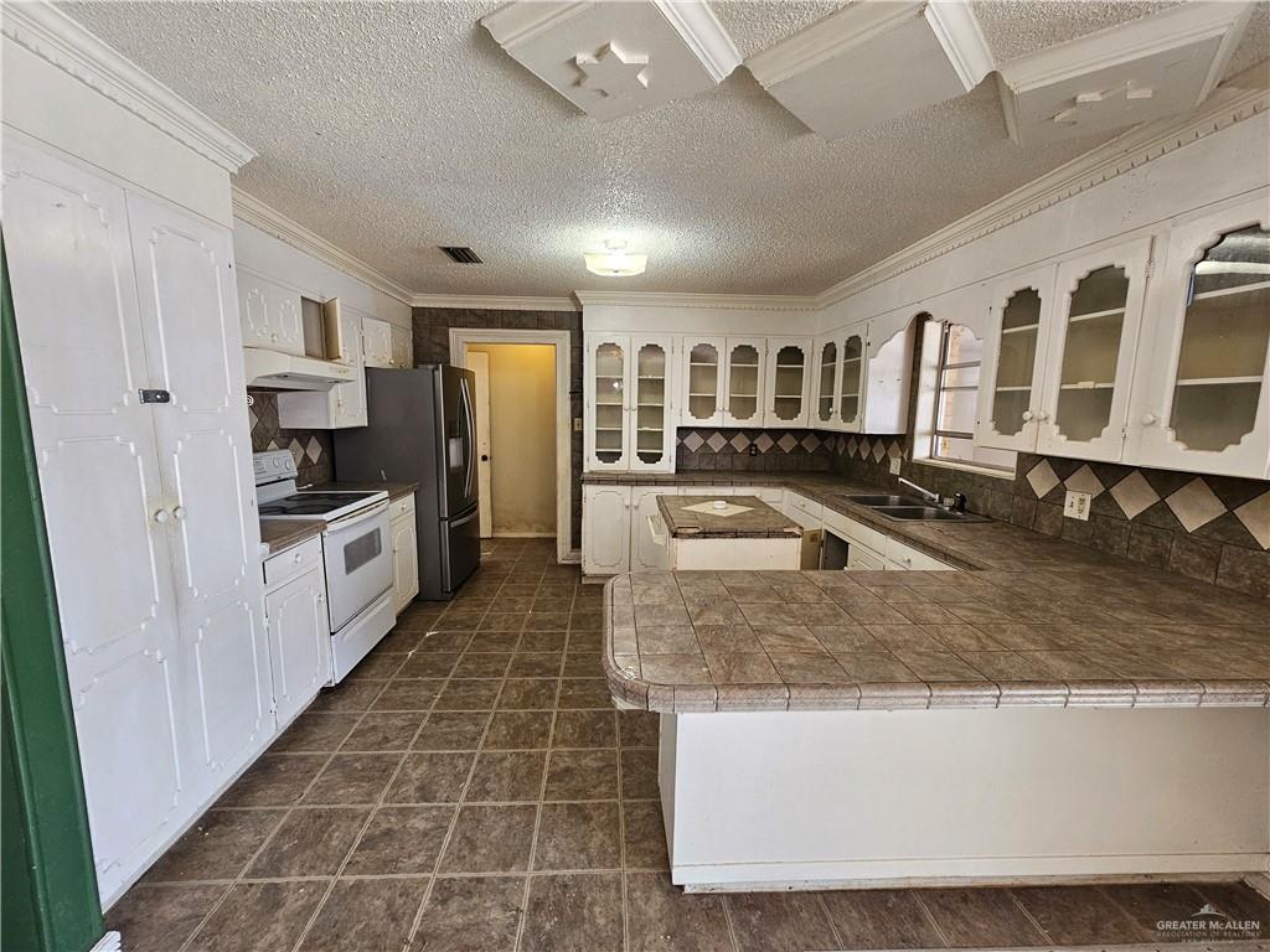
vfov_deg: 89.9
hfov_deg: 106.2
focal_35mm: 13
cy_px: 476
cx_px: 635
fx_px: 477
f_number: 2.2
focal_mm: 2.2
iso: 125
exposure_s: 1/60
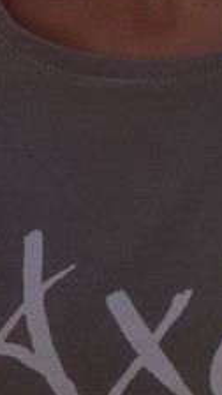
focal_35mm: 418
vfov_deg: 5.2
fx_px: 4369
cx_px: 691
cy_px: -67
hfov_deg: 2.9
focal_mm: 55
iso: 400
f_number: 5.6
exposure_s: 1/1000
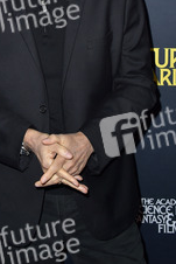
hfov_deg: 17.5
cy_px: 71
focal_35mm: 78
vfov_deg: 25.7
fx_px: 571
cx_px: 54
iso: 250
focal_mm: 44
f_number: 6.3
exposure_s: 1/250
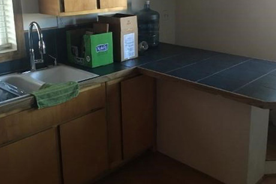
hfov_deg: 46.4
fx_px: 322
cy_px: 54
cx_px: 153
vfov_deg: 31.5
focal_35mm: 42
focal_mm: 4.15
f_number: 2.2
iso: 80
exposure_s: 1/10
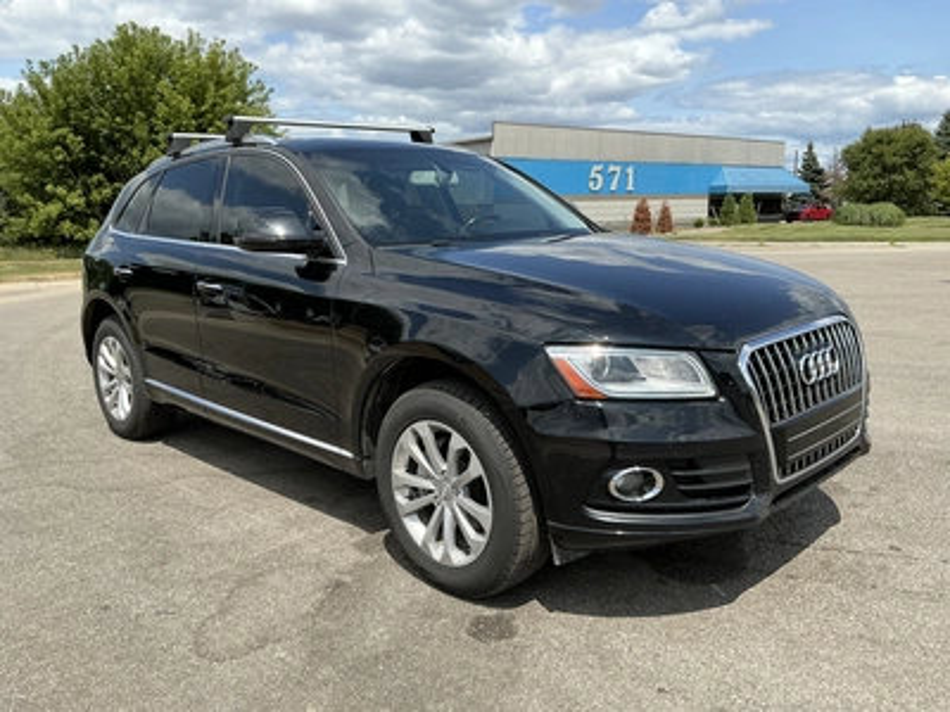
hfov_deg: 63.4
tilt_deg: -6.7
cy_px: 356
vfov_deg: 49.7
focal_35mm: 28
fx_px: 768
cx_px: 475
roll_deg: +1.0
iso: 25
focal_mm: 3
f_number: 1.8
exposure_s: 1/1675
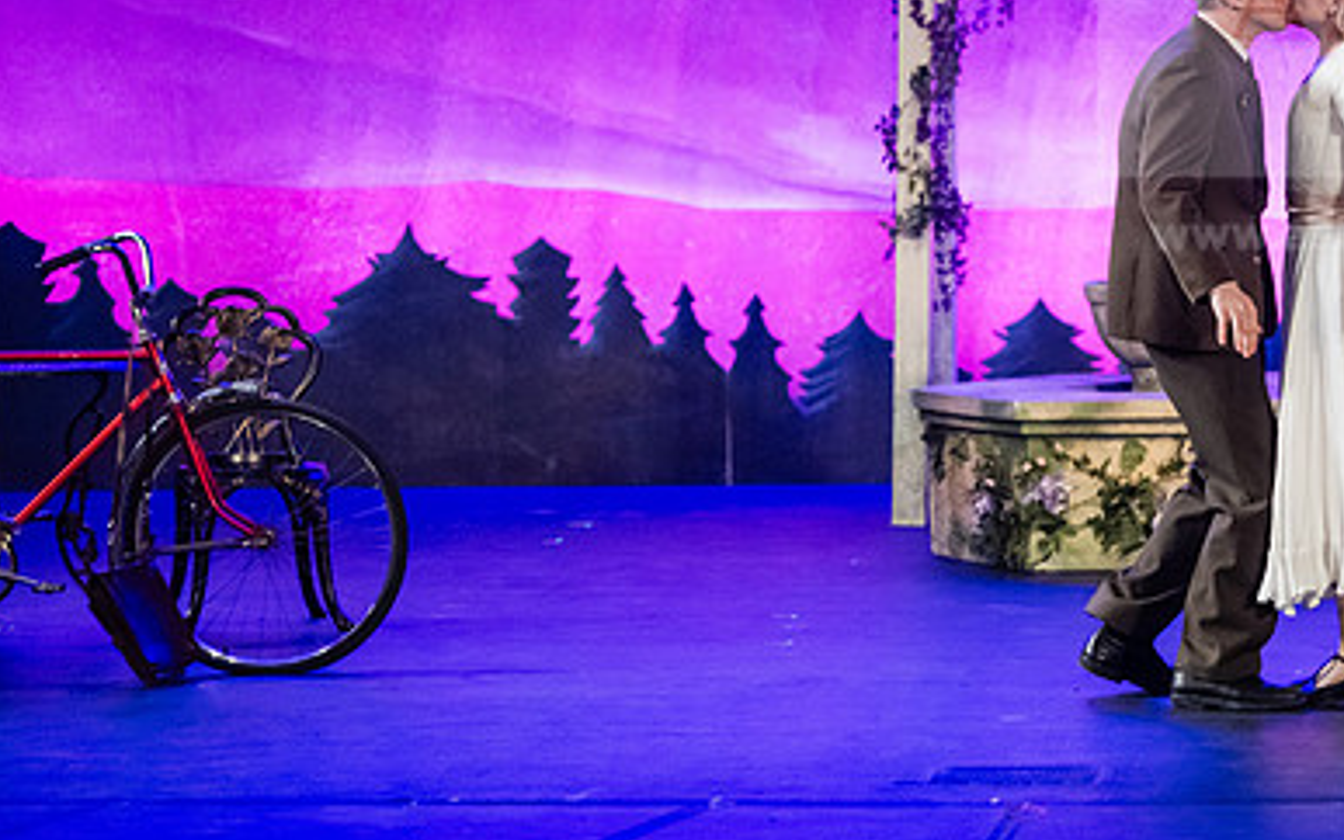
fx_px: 7547
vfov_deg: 6.4
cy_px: 307
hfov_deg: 10.2
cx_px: 993
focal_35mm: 206
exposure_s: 1/200
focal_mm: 135
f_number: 3.2
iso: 4000
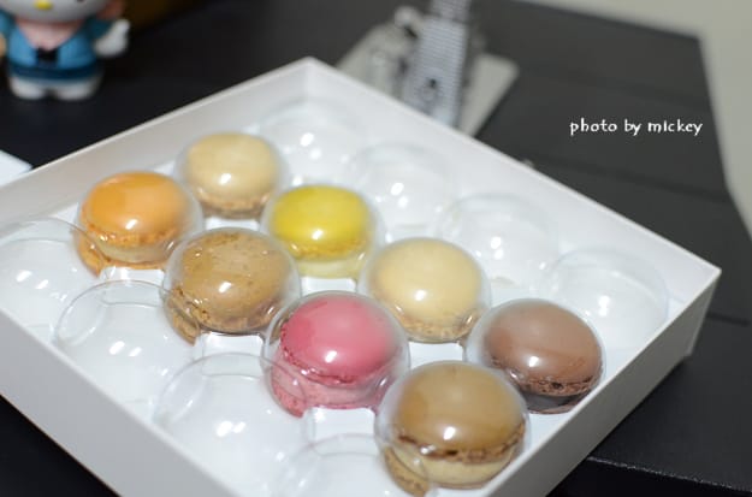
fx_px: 1094
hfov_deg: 37.9
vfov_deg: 25.6
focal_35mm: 52
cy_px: 248
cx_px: 376
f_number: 3.2
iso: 1250
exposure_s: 1/60
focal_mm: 35
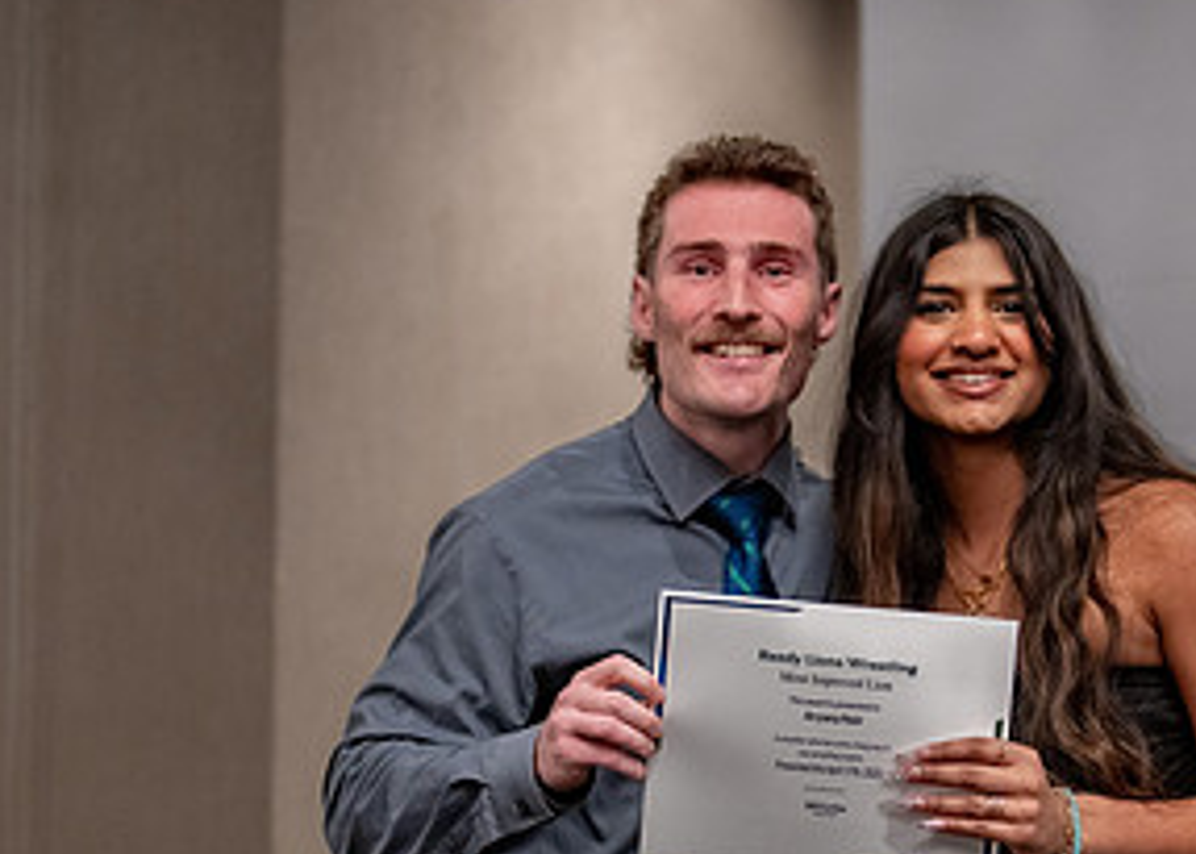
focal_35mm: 109
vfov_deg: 13.1
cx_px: 838
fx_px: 3702
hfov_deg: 18.3
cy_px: 733
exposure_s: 1/400
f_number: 1.2
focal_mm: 50
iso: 1250
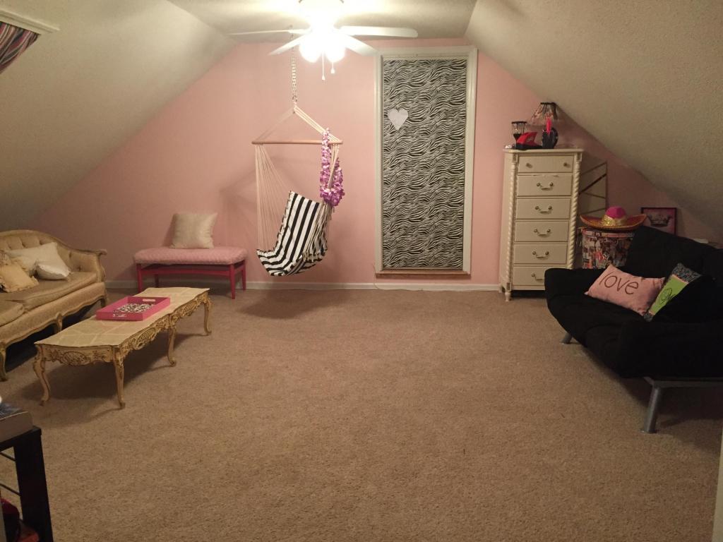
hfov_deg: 61.7
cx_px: 362
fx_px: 606
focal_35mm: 29
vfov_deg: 48.2
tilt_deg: -10.4
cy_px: 271
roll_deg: -0.4
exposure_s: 1/30
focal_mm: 4.15
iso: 200
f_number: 2.2
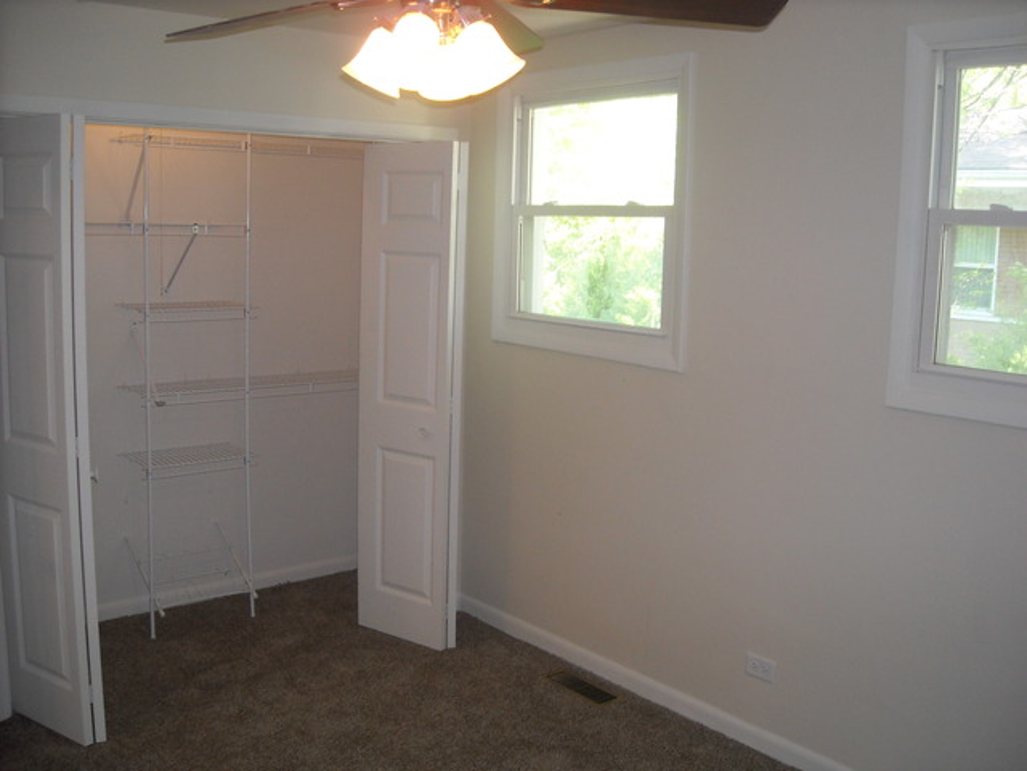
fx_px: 1038
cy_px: 386
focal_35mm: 35
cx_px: 514
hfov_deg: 52.6
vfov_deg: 40.7
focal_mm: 5.7
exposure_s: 1/47
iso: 200
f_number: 2.8
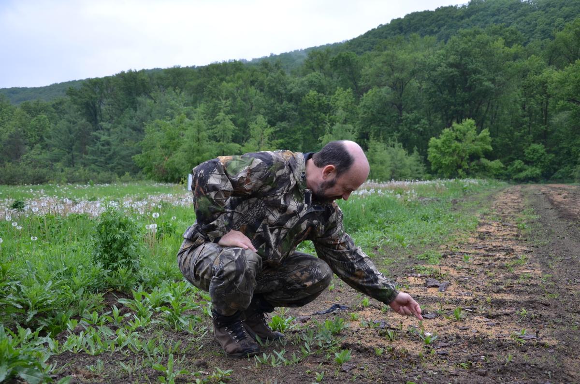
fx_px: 724
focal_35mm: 45
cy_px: 192
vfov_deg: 29.7
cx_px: 290
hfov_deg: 43.7
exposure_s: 1/125
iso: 250
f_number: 5.6
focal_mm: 30
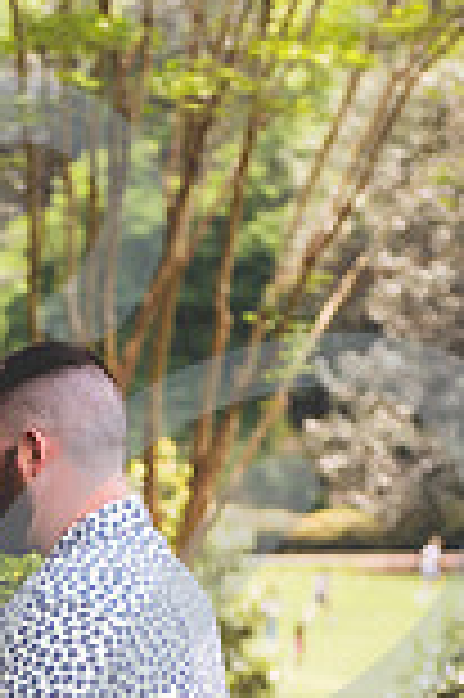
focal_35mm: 203
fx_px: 3933
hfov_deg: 6.7
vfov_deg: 10.0
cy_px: 838
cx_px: -104
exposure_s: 1/500
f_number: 2.8
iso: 50
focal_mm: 70
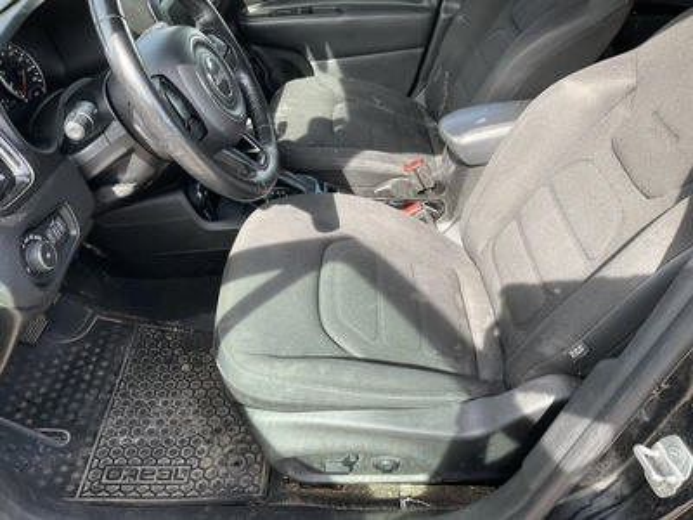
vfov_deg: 48.2
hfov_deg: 61.7
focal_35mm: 29
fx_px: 581
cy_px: 260
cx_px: 346
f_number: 1.8
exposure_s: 1/122
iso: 25
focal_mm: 3
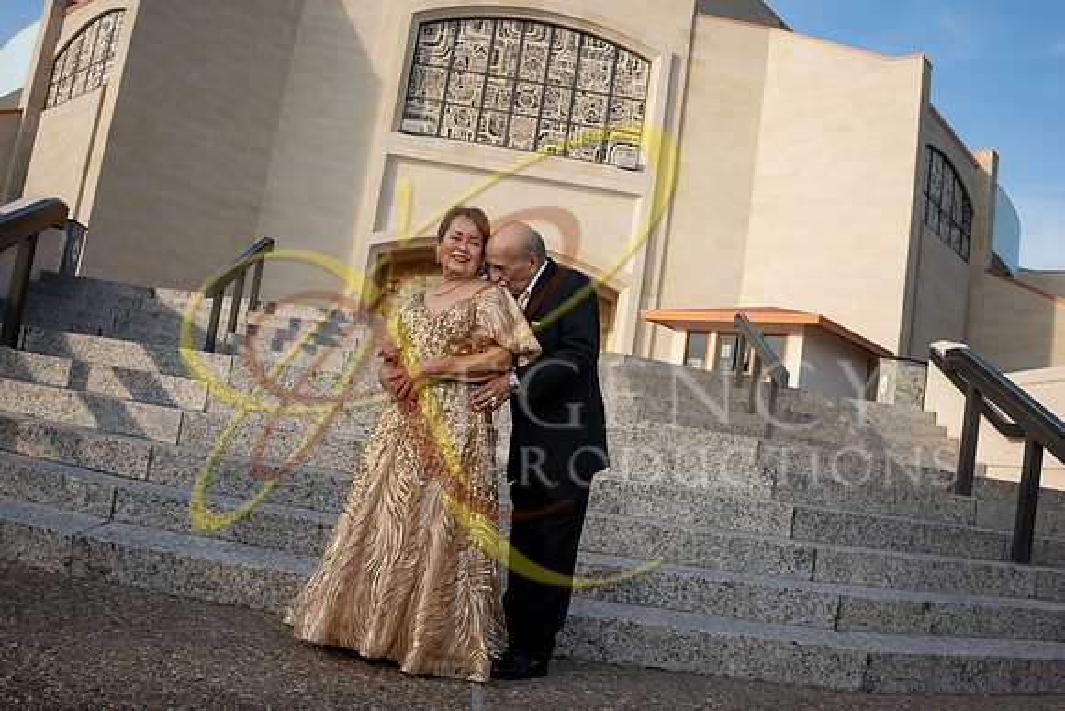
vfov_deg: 43.6
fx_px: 888
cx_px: 532
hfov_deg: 61.9
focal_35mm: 30
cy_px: 356
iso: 200
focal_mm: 20
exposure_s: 1/2000
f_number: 2.8
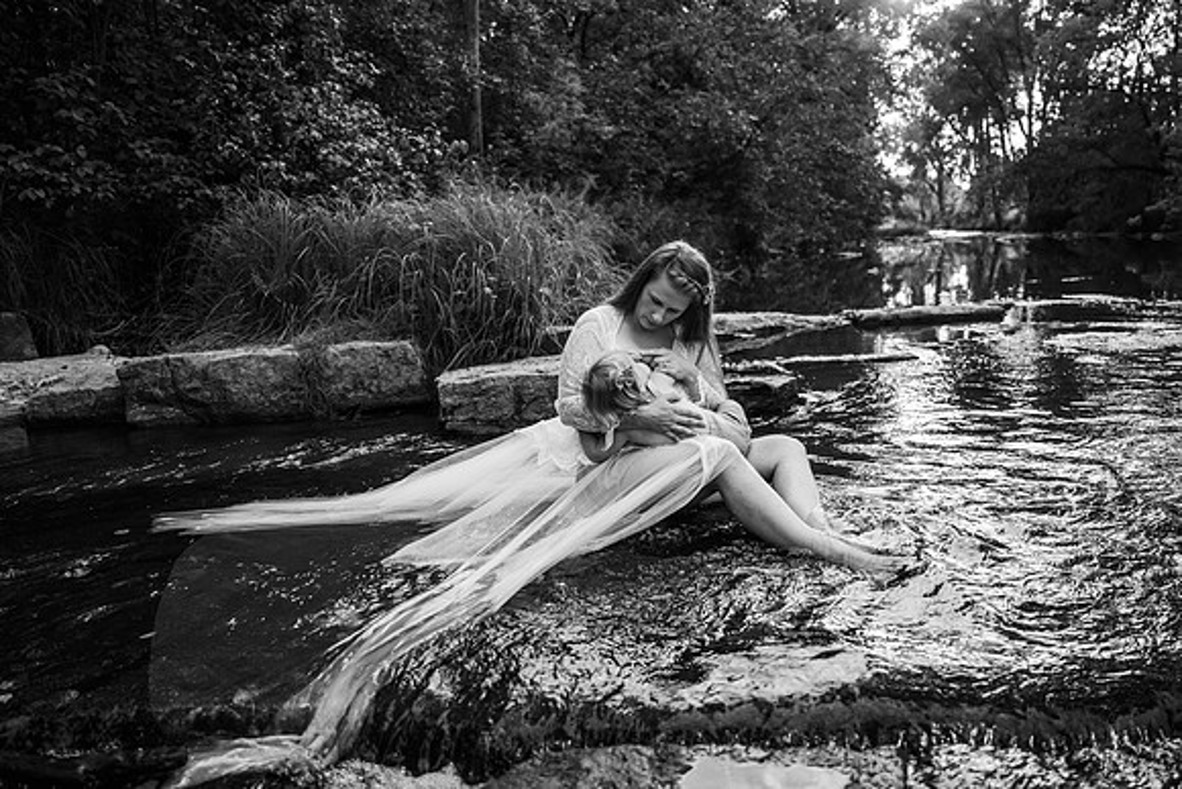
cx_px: 591
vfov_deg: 47.2
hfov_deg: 66.4
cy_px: 394
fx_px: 903
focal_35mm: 28
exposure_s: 1/1000
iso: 500
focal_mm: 27.5
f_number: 2.8
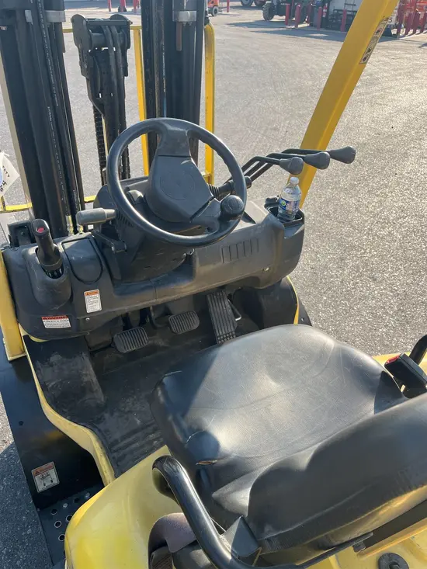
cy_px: 284
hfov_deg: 53.1
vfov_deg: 67.3
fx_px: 428
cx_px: 214
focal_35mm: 26
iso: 50
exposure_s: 1/1175
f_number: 1.6
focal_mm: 5.1
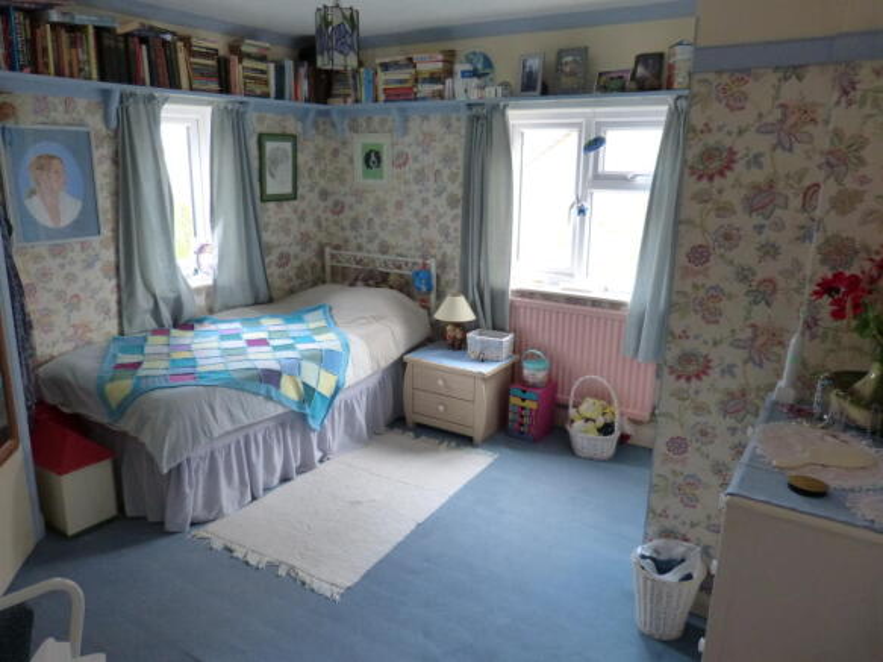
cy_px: 331
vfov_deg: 54.9
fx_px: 638
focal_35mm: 25
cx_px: 442
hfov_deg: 69.4
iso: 400
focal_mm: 4.5
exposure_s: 1/50
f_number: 2.8
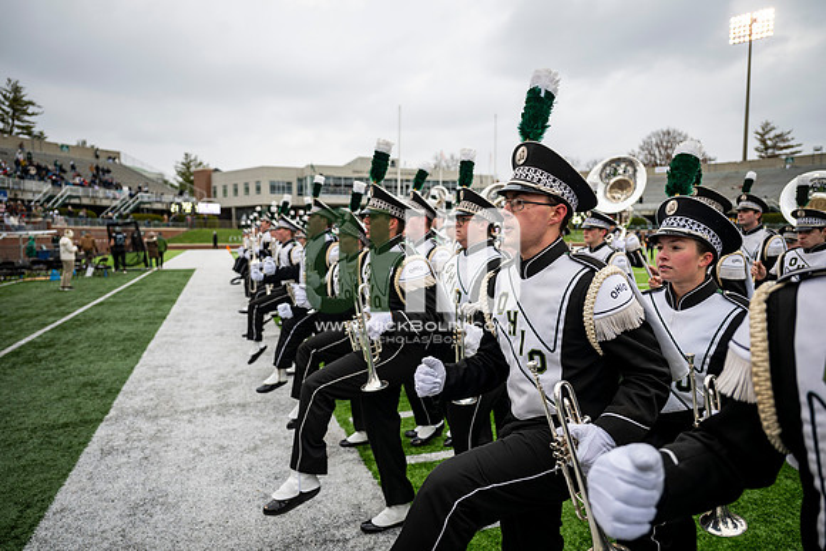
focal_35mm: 24
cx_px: 413
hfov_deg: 73.7
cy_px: 276
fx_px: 551
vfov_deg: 53.2
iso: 100
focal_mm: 24
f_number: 2.8
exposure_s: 1/500
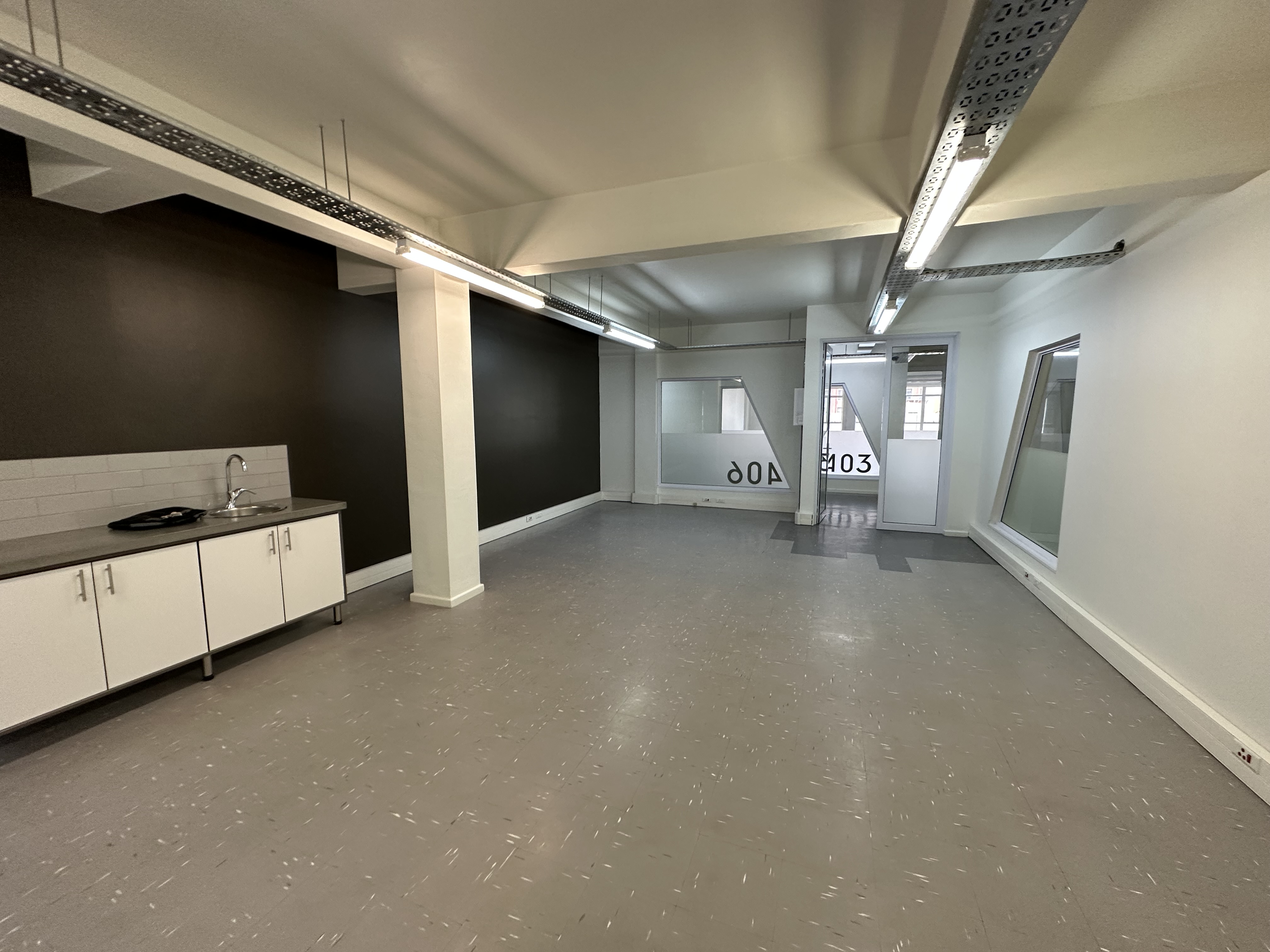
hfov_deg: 102.1
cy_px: 476
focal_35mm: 14
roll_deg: +0.7
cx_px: 635
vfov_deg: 85.7
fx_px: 514
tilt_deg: -7.5
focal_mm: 2.22
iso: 200
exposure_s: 1/100
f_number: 2.2
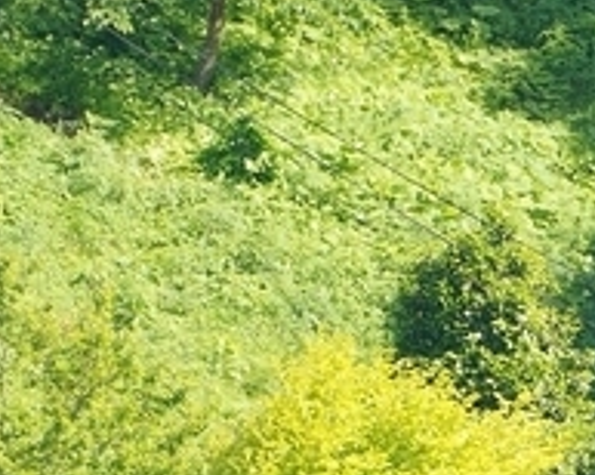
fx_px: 19545
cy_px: 1197
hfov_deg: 1.7
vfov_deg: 1.4
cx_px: 1113
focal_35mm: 1111
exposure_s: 1/500
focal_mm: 190
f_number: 8
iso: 400
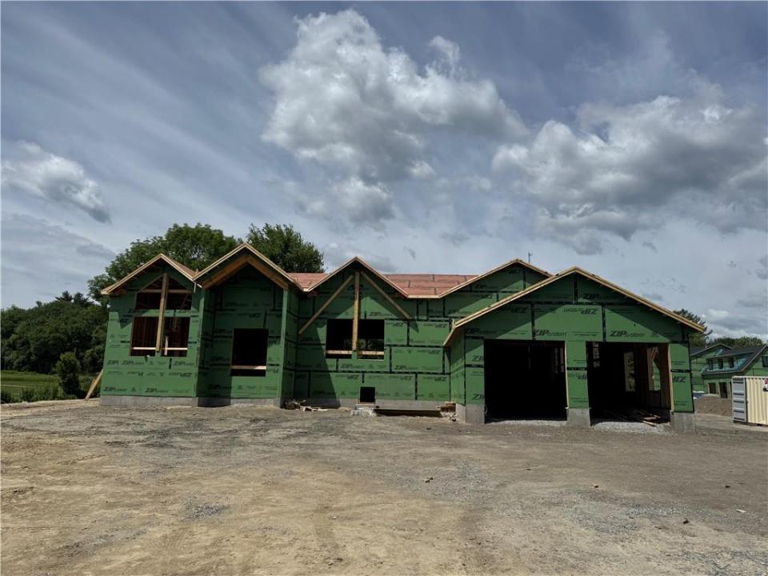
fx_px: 532
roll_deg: -1.4
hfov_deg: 71.6
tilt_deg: +10.0
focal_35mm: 24
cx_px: 384
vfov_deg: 56.8
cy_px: 288
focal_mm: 6.76
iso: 80
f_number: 1.78
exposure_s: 1/10417
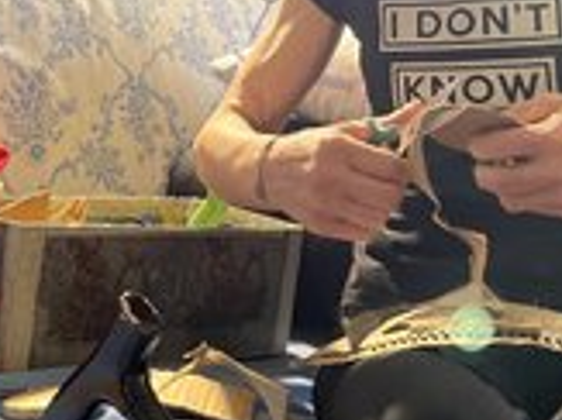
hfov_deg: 30.3
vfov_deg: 22.4
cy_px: 55
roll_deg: -1.6
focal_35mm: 64
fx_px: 1038
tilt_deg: +0.5
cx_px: 307
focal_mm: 4.2
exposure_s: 1/60
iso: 250
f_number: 1.6
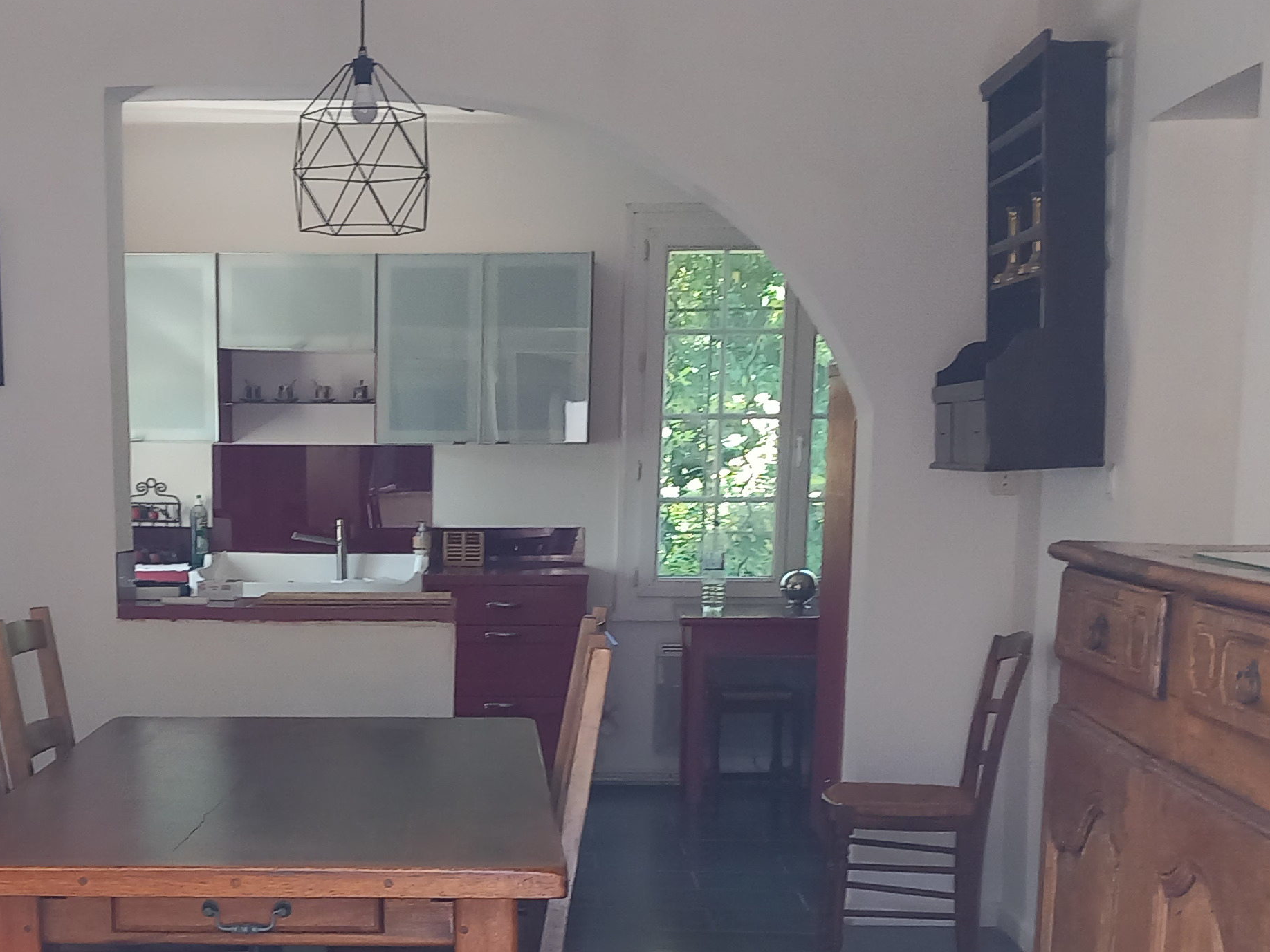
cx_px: 367
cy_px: 871
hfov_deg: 31.8
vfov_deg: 23.7
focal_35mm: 60
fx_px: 2201
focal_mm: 4
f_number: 1.8
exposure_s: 1/50
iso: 125
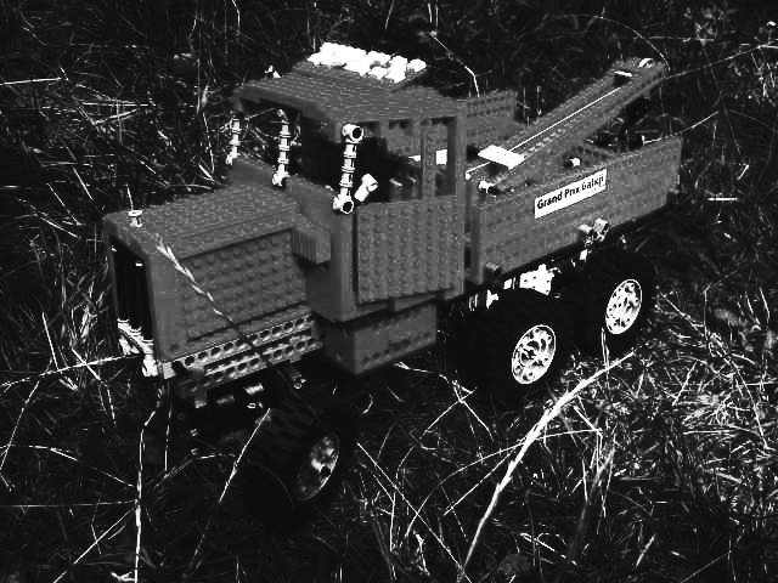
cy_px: 292
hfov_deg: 51.4
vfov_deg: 39.7
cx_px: 389
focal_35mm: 36
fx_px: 809
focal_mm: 6
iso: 80
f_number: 2.7
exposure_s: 1/225
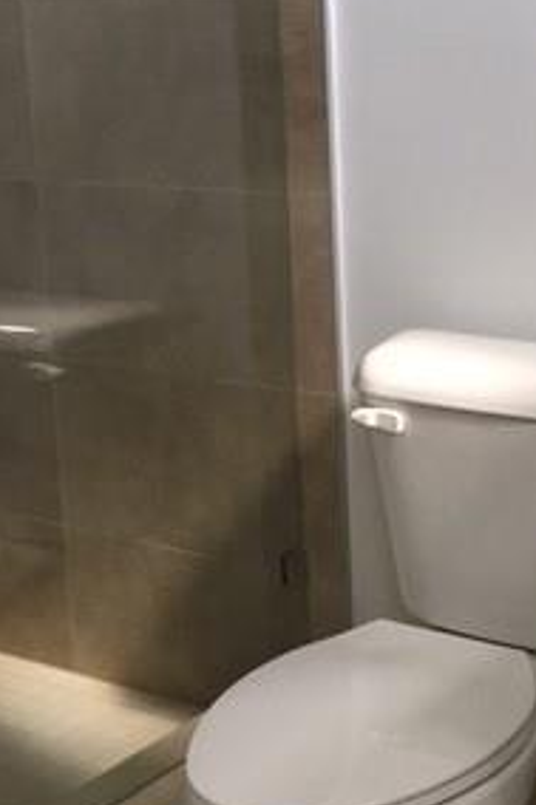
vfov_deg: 29.6
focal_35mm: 68
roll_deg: +1.5
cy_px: 346
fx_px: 1520
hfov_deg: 19.9
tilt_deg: -13.2
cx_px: 397
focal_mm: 4.15
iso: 64
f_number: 2.2
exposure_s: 1/30
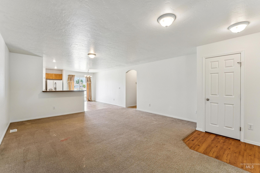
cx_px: 130
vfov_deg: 74.4
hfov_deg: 97.5
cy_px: 86
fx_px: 114
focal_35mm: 16
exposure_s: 1/8
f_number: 13
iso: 400
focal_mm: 15.8
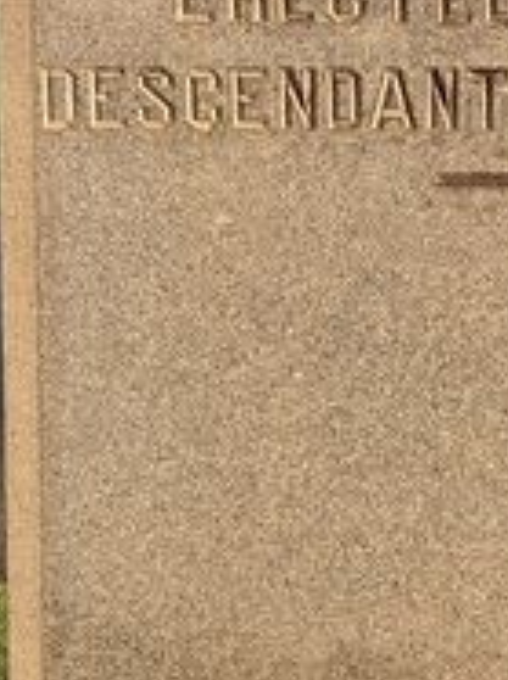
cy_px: 216
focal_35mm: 99
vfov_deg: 19.8
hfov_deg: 14.7
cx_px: 490
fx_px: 1942
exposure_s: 1/332
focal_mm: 5.4
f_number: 1.8
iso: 25
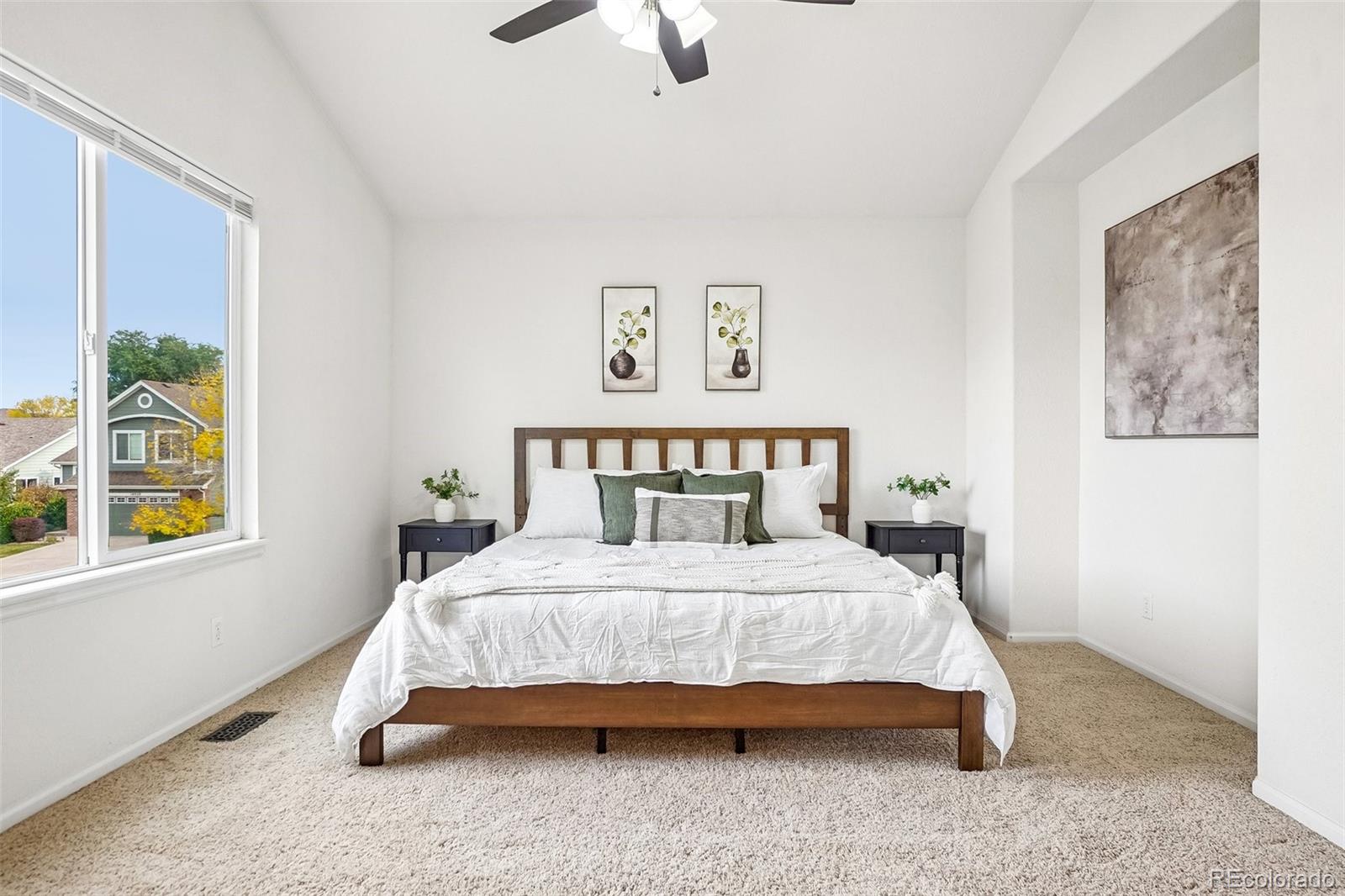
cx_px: 672
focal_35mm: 18
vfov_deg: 67.4
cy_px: 448
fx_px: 672
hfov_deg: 90.0
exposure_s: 1/30
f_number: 8
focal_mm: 12
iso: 400
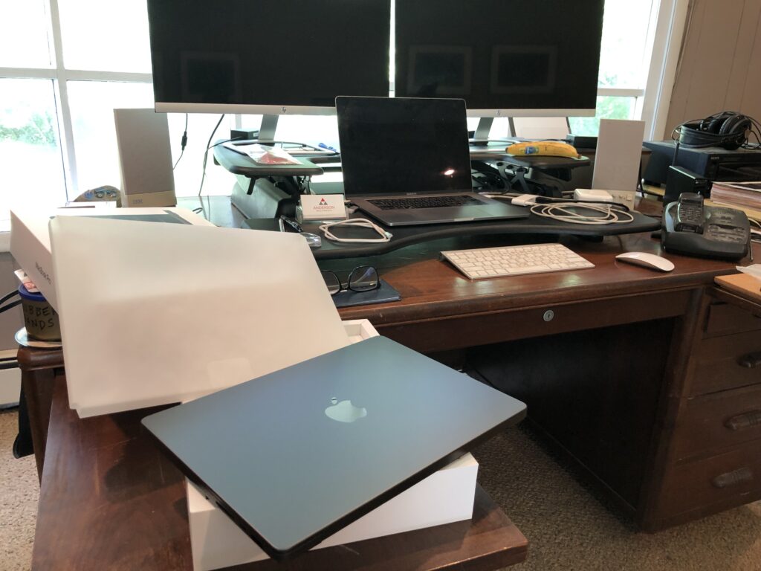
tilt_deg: -18.7
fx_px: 616
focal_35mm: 28
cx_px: 380
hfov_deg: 63.4
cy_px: 286
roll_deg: -1.5
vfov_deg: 49.7
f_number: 1.8
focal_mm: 3.99
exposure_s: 1/17
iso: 40
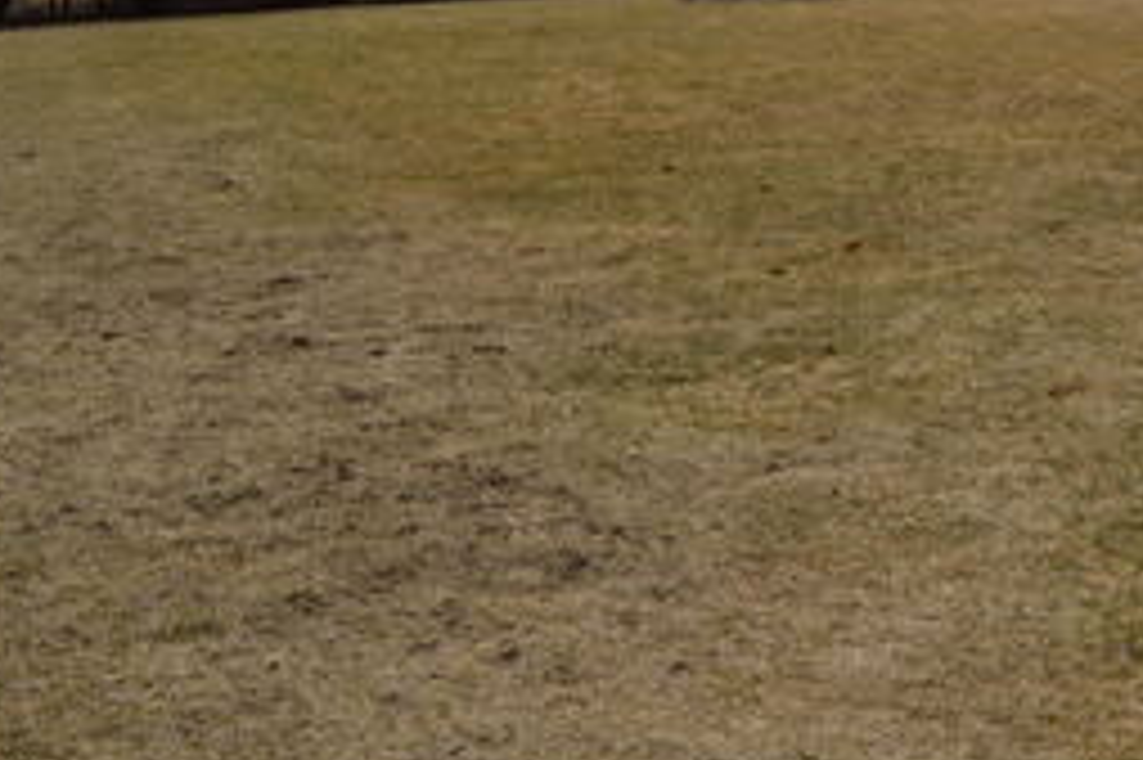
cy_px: 90
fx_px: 2158
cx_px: 832
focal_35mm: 68
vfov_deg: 19.7
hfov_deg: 29.3
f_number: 11
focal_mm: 18
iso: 100
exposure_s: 1/200
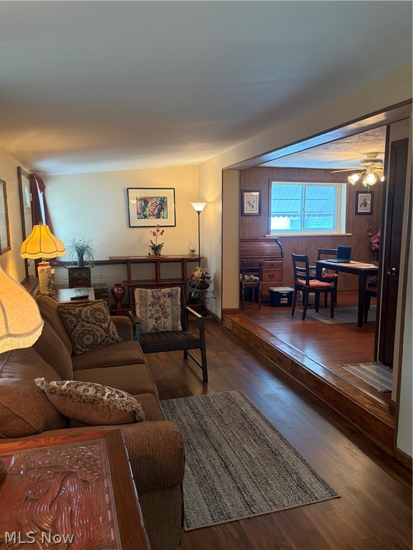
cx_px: 206
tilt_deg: -7.9
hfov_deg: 53.1
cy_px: 275
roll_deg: +0.1
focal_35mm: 26
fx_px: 414
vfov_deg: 67.3
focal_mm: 5.96
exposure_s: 1/60
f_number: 1.6
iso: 250
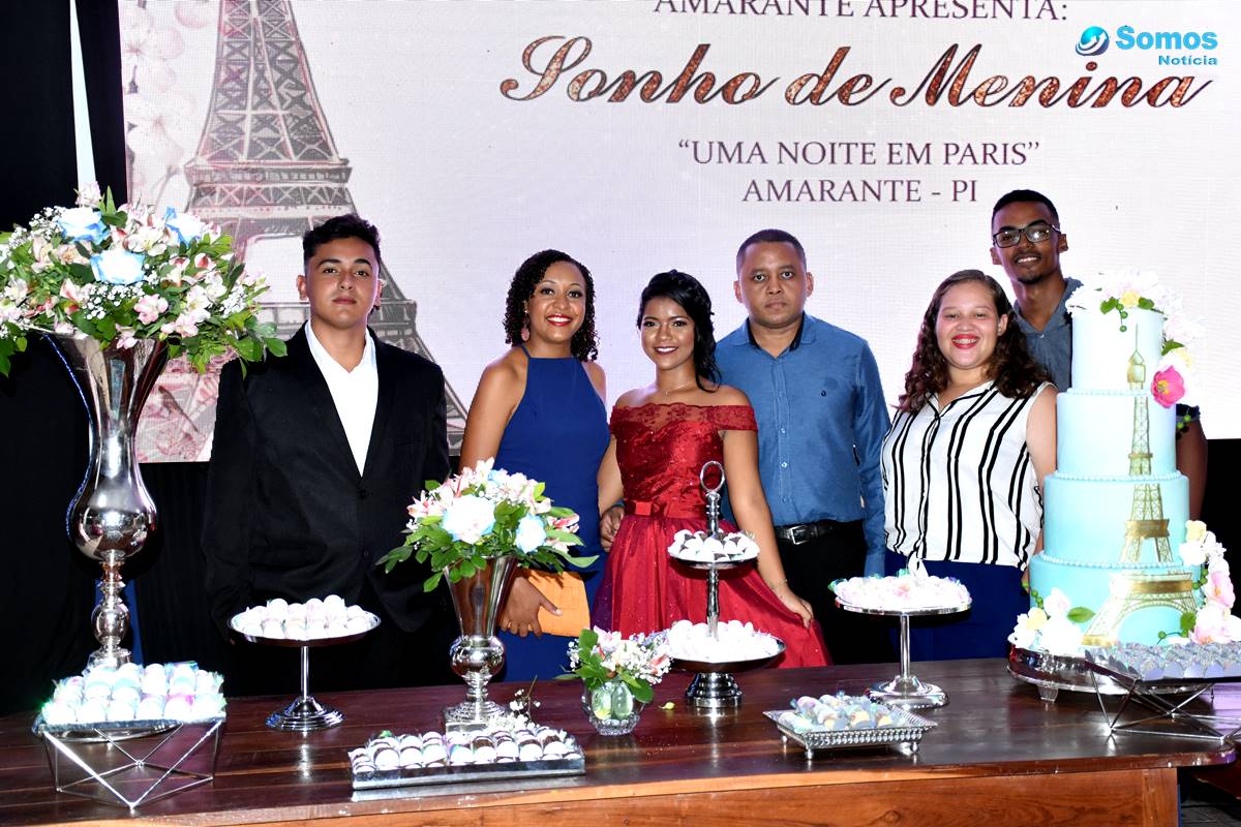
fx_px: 1758
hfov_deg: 38.9
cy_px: 414
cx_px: 620
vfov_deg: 26.5
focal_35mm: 51
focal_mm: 34
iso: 1600
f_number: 4.2
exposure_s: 1/80
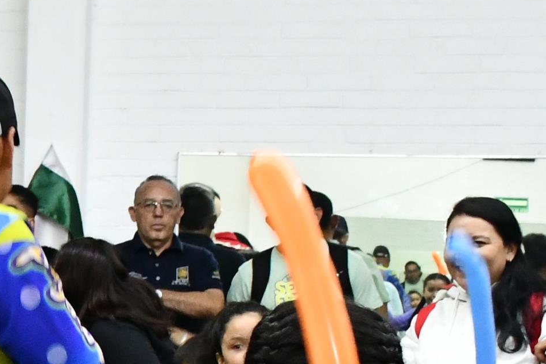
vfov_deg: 8.6
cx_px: -394
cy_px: 451
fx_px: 2396
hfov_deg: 12.1
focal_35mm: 158
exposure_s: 1/80
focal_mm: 24
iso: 4000
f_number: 7.1
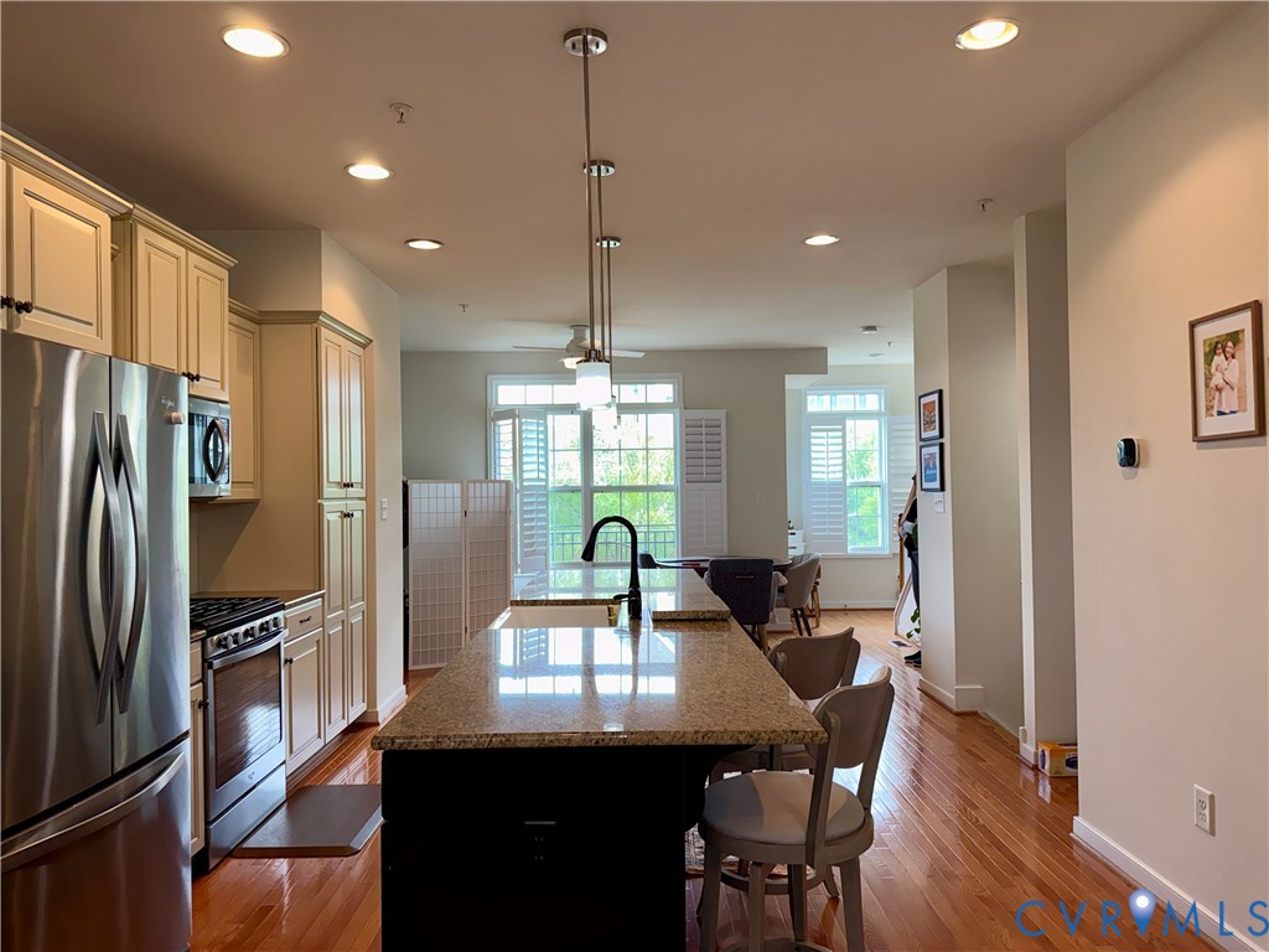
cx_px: 634
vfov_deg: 56.8
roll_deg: +0.8
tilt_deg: +1.2
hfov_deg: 71.6
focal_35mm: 24
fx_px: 880
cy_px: 476
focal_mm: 6.76
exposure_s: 1/120
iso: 100
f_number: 1.78
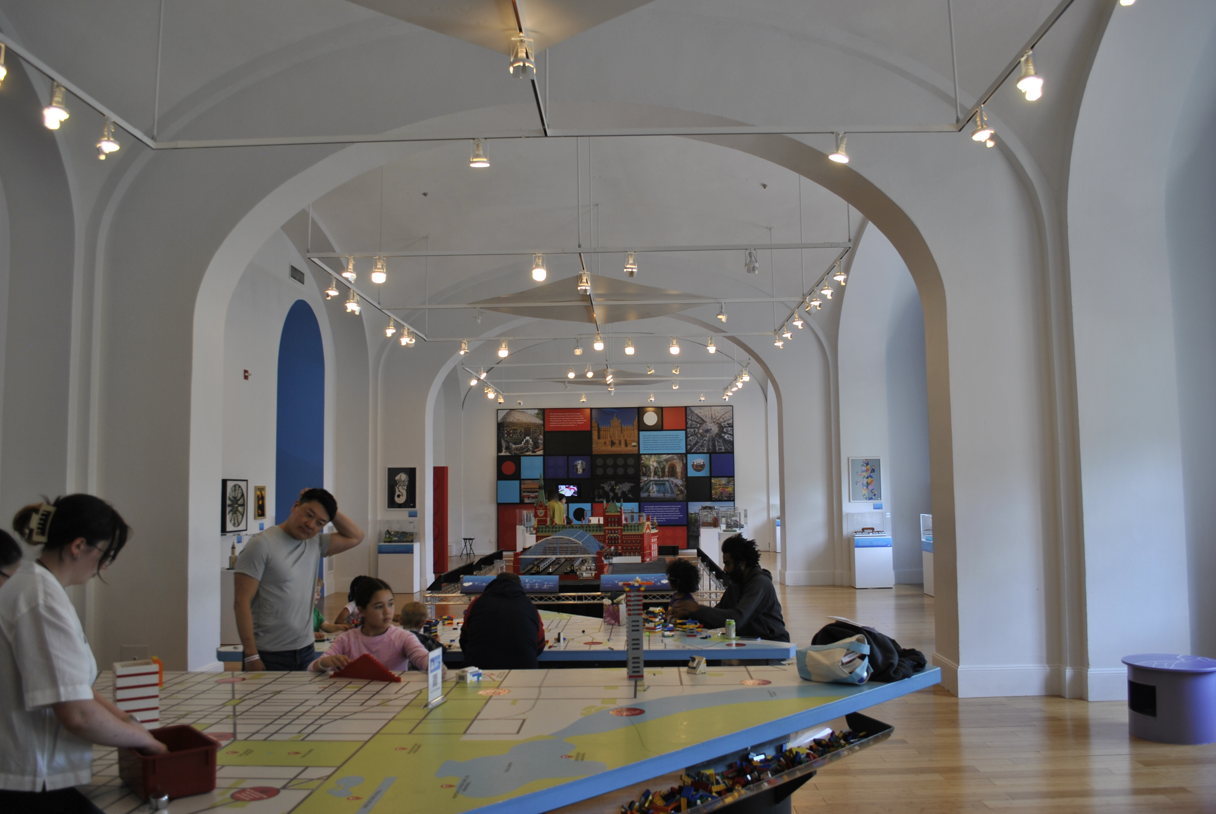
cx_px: 608
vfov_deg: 48.0
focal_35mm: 27
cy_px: 407
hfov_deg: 67.3
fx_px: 913
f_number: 4.5
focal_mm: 18
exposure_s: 1/25
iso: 100
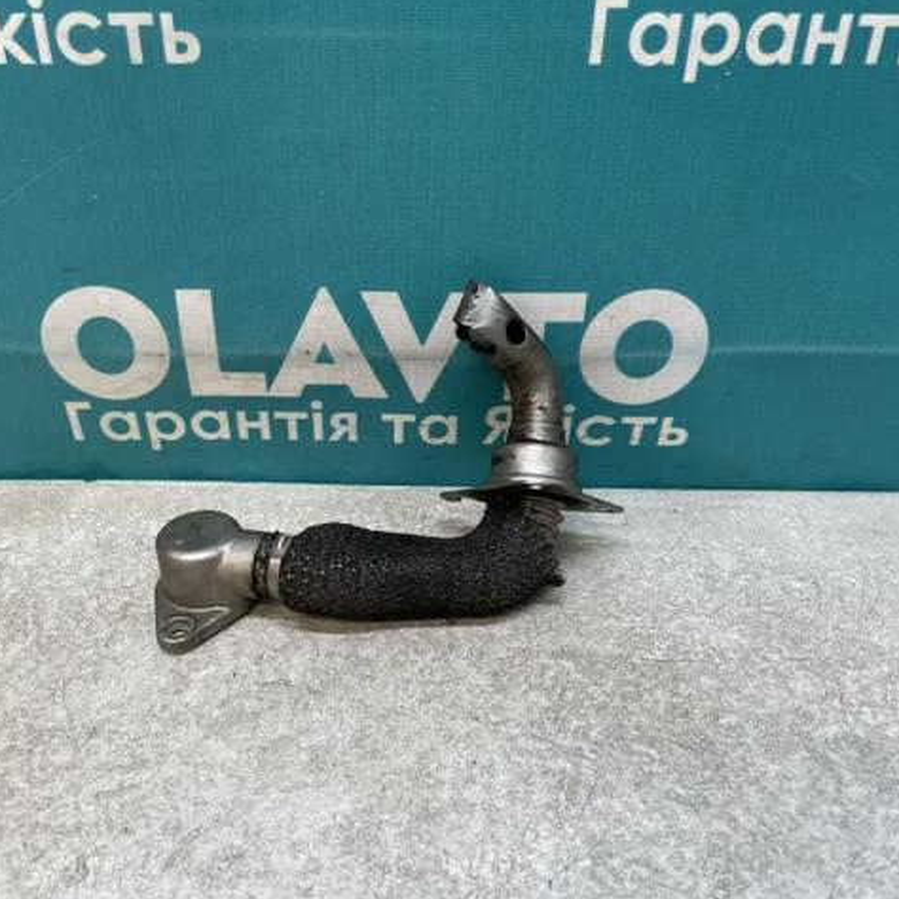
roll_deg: +2.1
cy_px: 448
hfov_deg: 52.3
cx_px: 385
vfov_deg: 52.5
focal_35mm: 31
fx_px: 911
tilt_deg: -33.9
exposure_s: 1/100
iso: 100
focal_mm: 4.2
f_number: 1.6
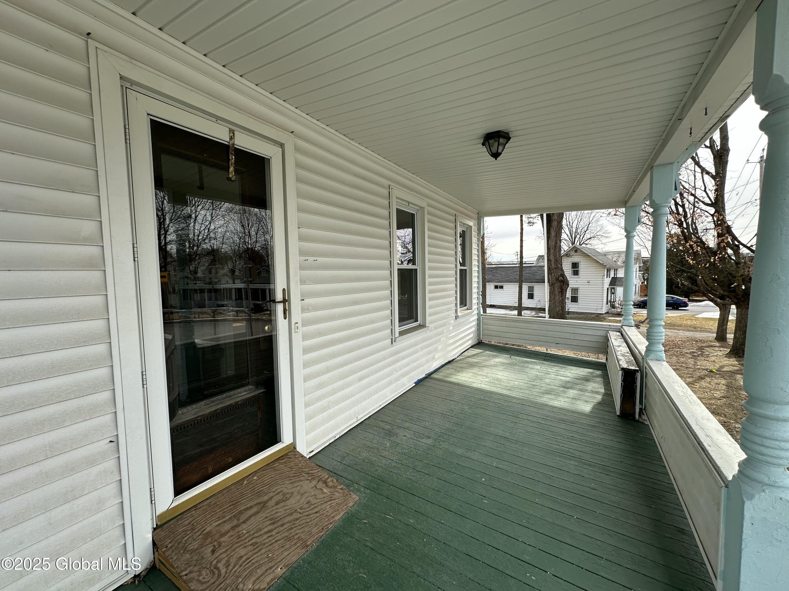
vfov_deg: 85.7
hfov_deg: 102.1
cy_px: 296
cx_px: 394
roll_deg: +1.3
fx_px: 319
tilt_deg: -3.1
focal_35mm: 14
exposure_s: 1/666
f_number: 2.2
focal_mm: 2.22
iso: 40
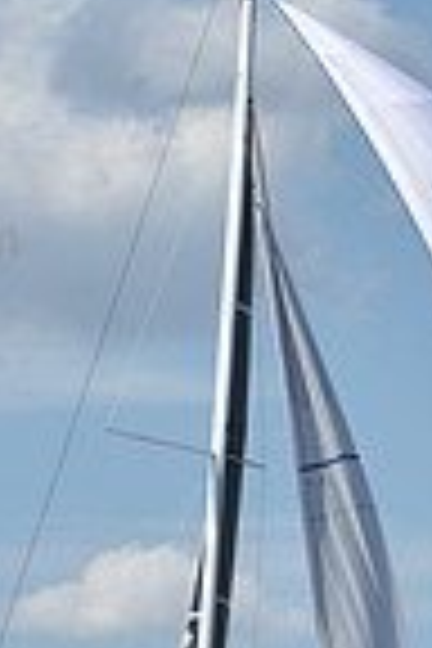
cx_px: 254
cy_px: 477
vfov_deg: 4.2
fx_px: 8729
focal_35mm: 485
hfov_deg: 2.8
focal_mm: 120
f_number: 10
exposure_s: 1/1250
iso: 320
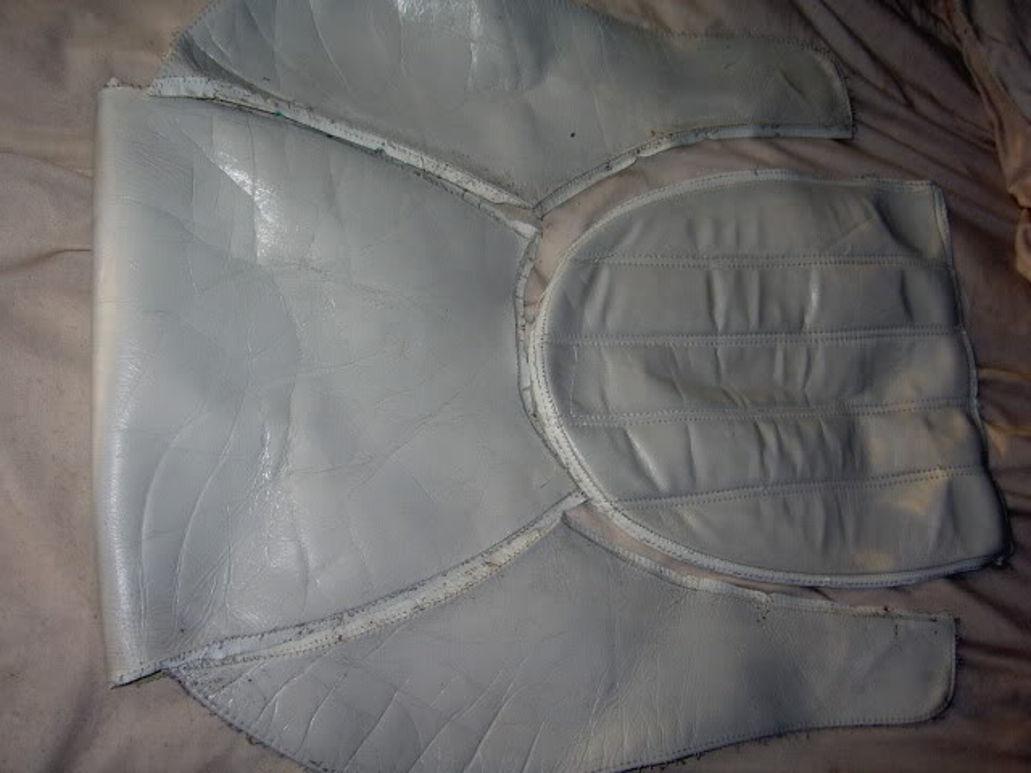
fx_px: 1013
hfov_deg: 54.0
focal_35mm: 34
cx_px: 516
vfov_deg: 41.8
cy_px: 386
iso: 100
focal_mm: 5.6
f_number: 2.8
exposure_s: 1/60
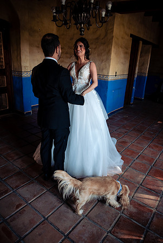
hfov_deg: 53.2
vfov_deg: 73.7
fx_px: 163
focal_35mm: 24
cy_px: 122
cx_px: 82
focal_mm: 24
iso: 800
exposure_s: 1/200
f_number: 2.8
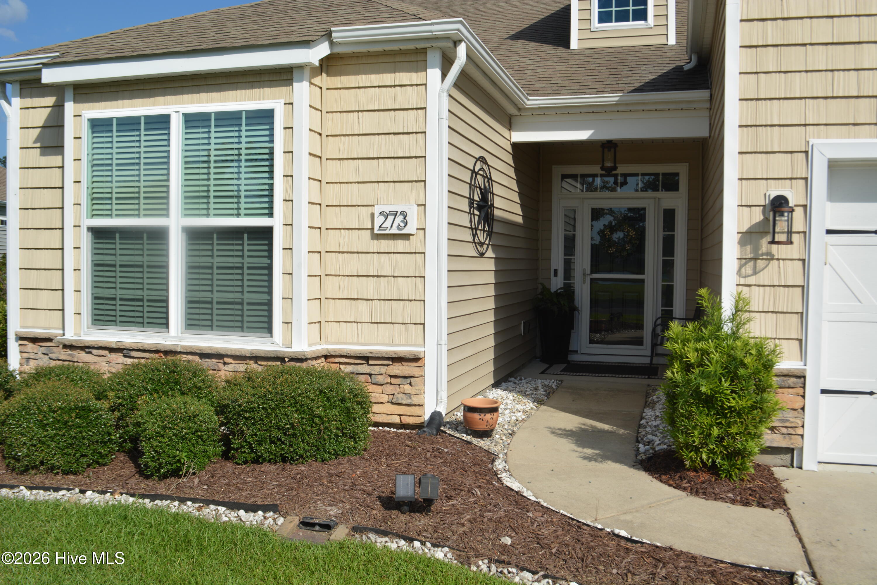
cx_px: 438
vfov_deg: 40.0
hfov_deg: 57.2
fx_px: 804
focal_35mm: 33
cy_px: 292
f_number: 9
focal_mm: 22
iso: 100
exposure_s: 1/320
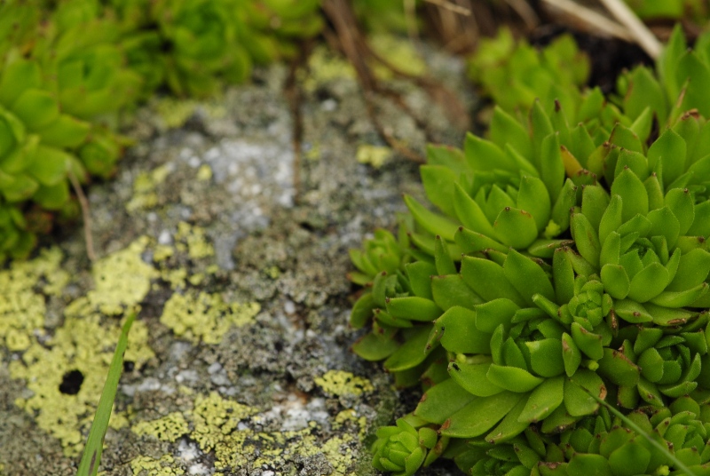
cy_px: 238
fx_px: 2518
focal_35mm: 128
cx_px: 355
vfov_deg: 10.8
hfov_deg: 16.0
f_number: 7.1
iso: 400
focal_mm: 85
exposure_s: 1/200
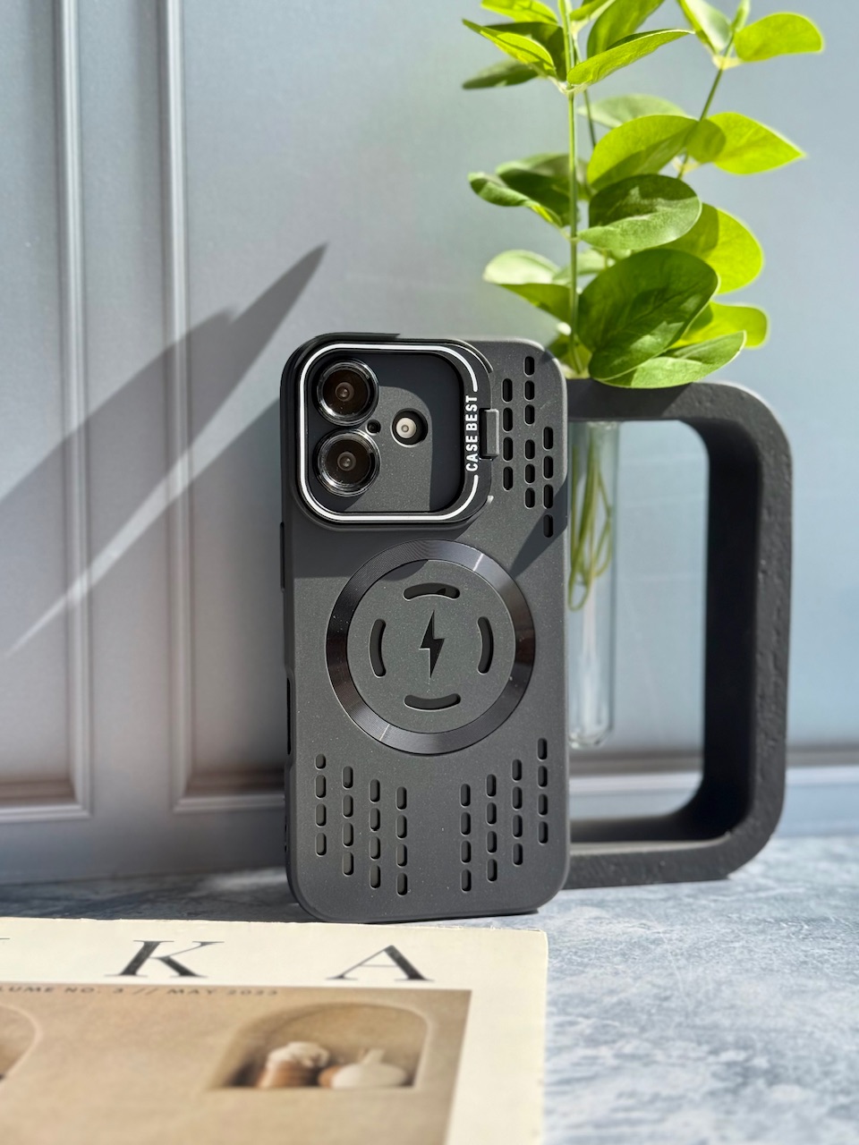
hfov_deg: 30.3
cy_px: 572
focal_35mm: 48
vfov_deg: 39.7
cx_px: 430
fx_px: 1588
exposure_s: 1/1070
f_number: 1.78
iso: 100
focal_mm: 6.76
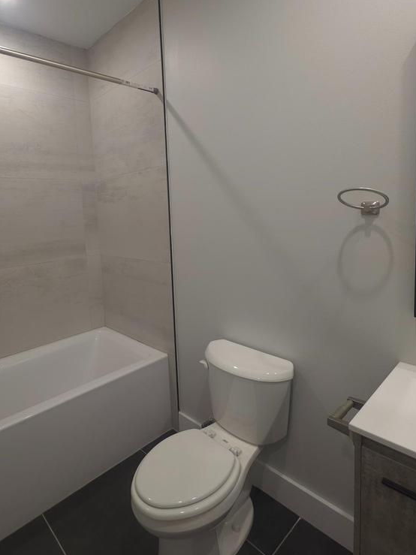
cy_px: 247
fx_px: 305
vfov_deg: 84.4
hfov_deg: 67.7
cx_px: 158
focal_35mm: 19
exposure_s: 1/30
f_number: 1.9
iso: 80
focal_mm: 2.2
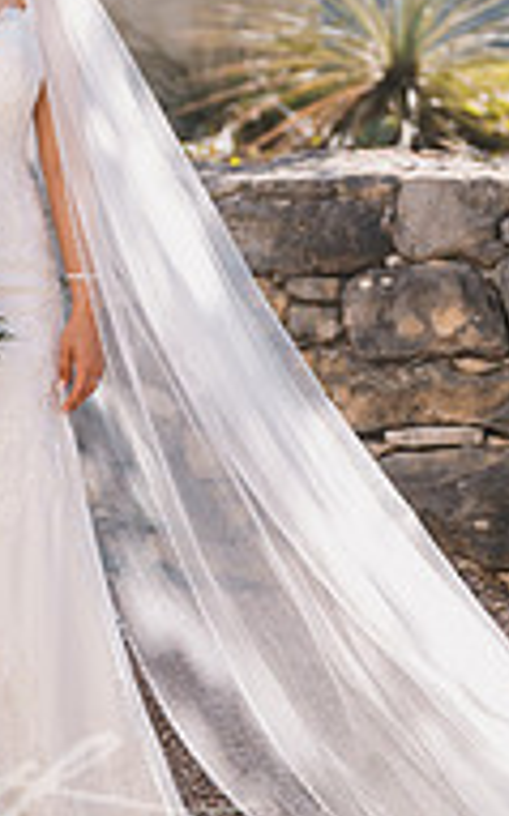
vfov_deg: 14.9
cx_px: -6
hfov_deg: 9.3
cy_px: 73
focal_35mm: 139
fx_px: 3092
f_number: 2.8
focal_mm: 58
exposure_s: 1/1600
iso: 80
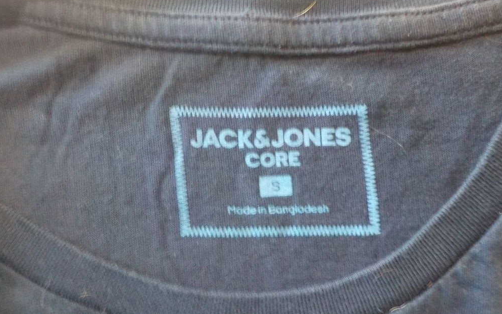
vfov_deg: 39.3
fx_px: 438
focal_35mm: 32
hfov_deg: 59.7
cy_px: 183
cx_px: 250
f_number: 3.3
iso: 800
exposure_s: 1/6
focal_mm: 4.1
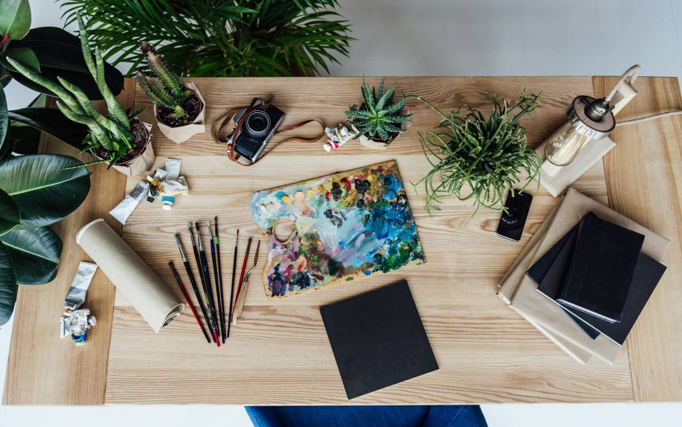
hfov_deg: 55.3
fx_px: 651
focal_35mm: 35
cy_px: 224
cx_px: 340
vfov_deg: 36.3
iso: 320
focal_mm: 34
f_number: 3.2
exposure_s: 1/250
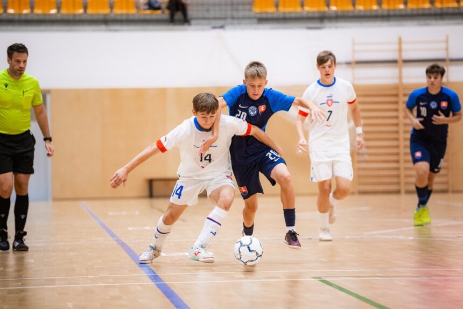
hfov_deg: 11.1
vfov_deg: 7.4
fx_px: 2381
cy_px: 154
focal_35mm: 185
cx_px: 232
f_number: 3.2
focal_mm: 185
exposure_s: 1/800
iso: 5000
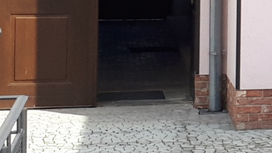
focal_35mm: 193
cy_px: -67
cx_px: 830
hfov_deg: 9.0
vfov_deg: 6.2
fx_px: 1393
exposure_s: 1/379
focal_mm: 3.6
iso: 40
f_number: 1.9
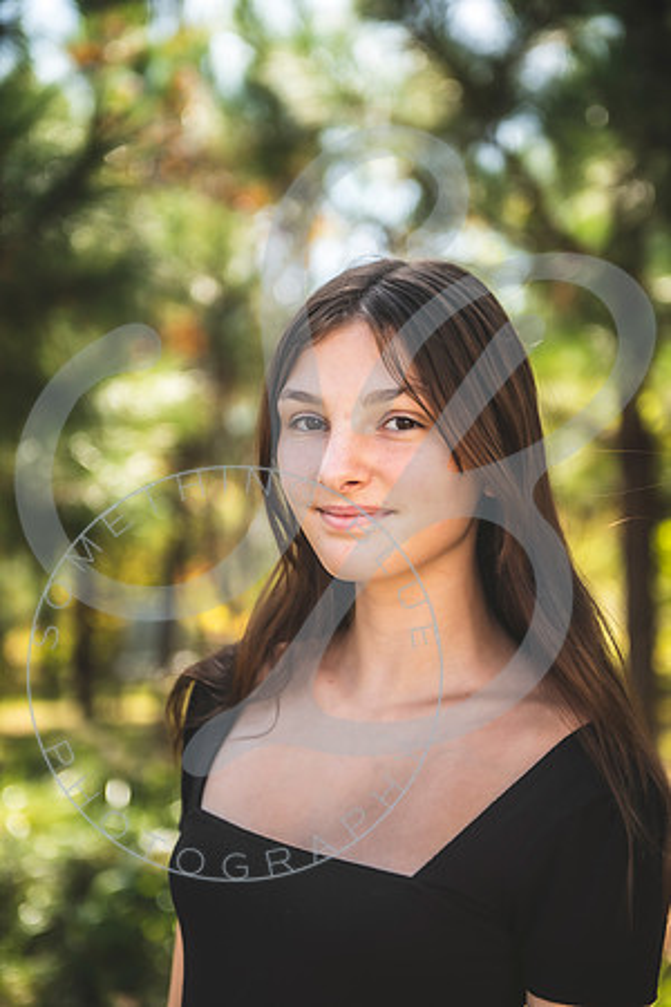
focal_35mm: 70
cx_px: 336
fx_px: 1957
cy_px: 504
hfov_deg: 19.5
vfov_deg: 28.8
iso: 100
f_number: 2.8
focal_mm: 70
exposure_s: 1/500
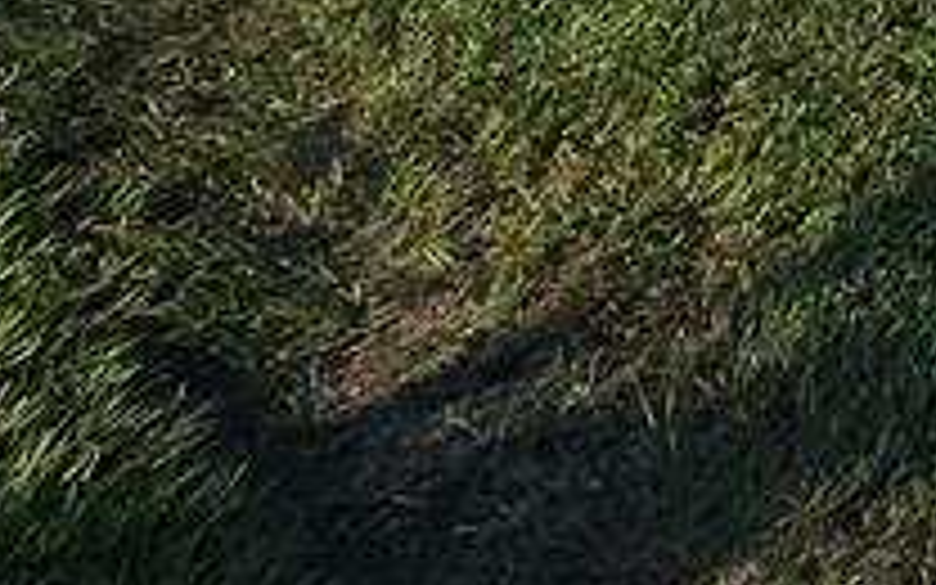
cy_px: -918
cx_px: 1881
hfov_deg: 18.7
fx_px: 1735
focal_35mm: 68
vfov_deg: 13.0
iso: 50
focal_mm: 2.2
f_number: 2.2
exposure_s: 1/1369
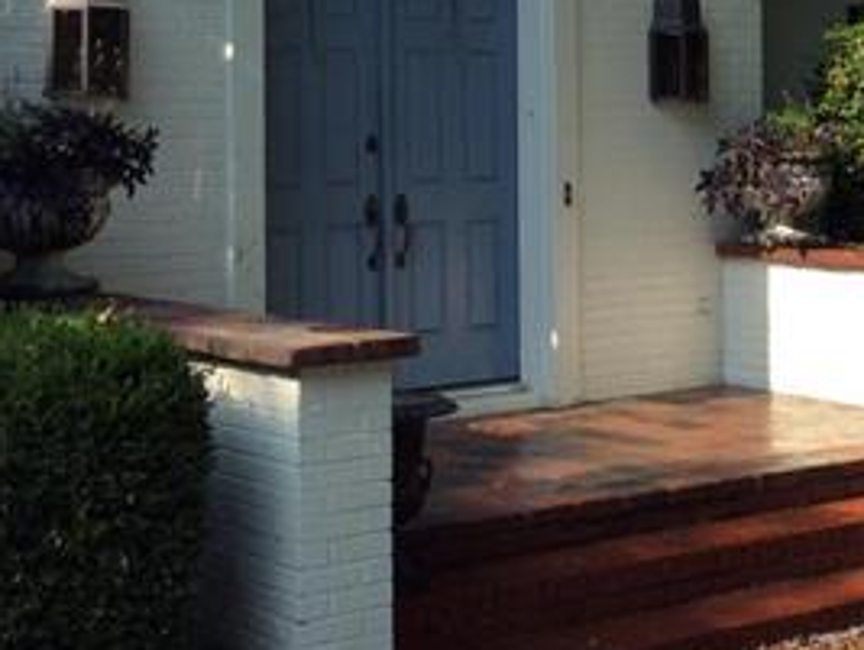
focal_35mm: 79
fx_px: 1974
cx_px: 482
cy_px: 91
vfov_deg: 18.5
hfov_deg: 24.7
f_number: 2.4
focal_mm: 3.3
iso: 32
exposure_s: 1/752
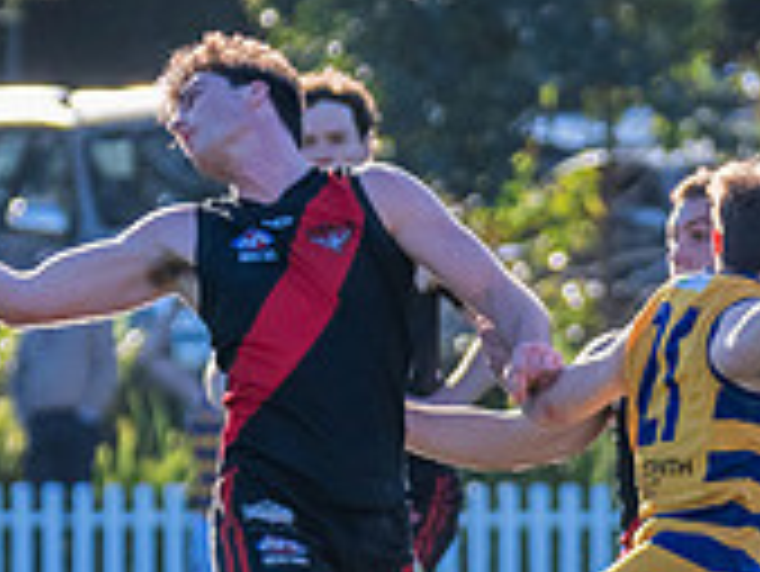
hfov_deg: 1.6
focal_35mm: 1252
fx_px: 27507
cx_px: 784
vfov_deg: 1.2
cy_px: 563
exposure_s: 1/1250
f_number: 9
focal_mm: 320
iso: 800
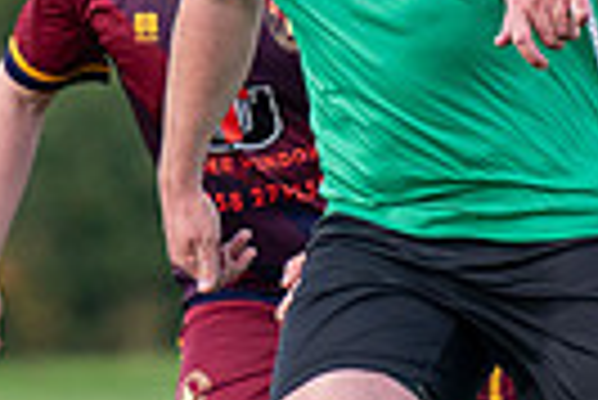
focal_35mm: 1609
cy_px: -10
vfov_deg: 0.9
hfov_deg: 1.3
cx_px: 256
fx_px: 26756
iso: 320
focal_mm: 200
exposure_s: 1/1600
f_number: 2.8
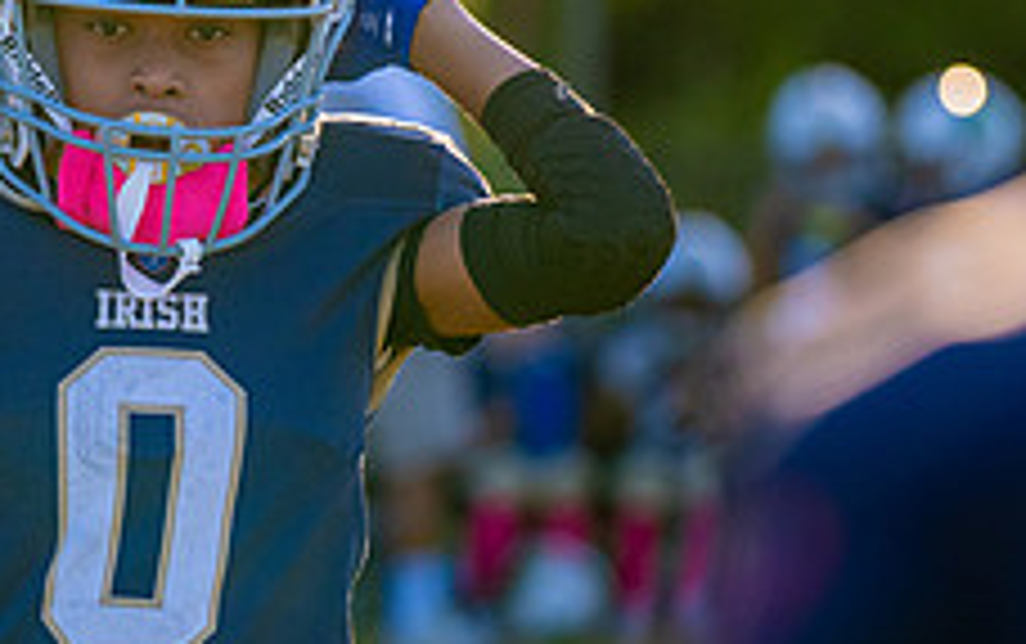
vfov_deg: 3.4
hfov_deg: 5.5
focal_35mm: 382
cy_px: 295
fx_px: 10692
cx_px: 174
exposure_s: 1/2500
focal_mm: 125
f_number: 2.8
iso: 640
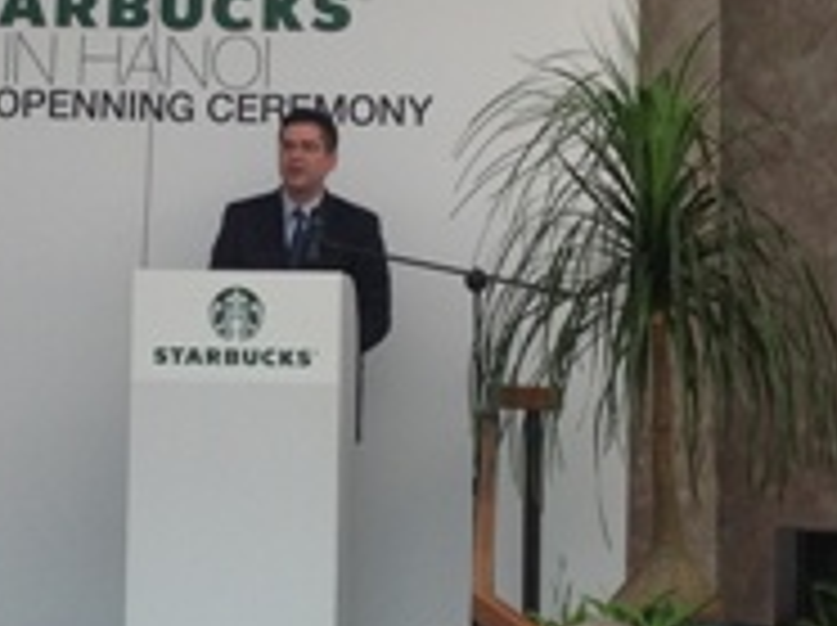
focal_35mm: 112
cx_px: 194
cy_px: 236
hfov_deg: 17.5
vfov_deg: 13.2
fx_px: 2705
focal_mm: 4.28
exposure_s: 1/299
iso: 50
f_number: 2.4
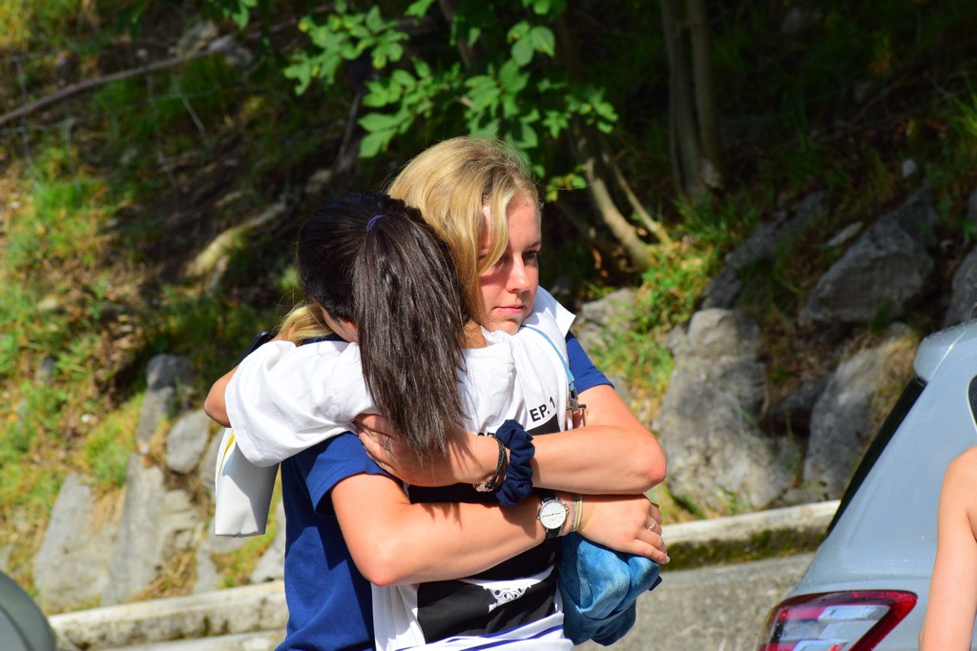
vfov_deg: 4.6
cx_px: 488
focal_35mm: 300
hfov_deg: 6.9
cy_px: 326
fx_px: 8142
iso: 800
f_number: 13
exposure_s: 1/800
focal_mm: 200
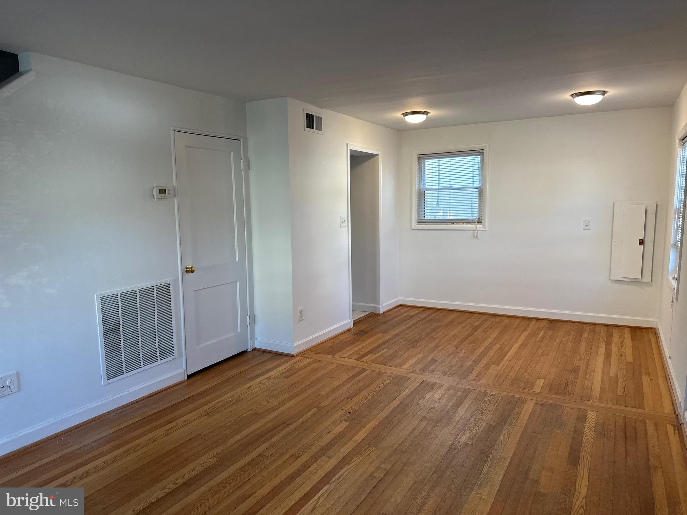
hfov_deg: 71.6
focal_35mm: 24
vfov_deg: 56.8
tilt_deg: -5.9
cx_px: 344
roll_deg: +1.8
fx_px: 476
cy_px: 258
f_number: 1.78
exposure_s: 1/120
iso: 160
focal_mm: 6.86
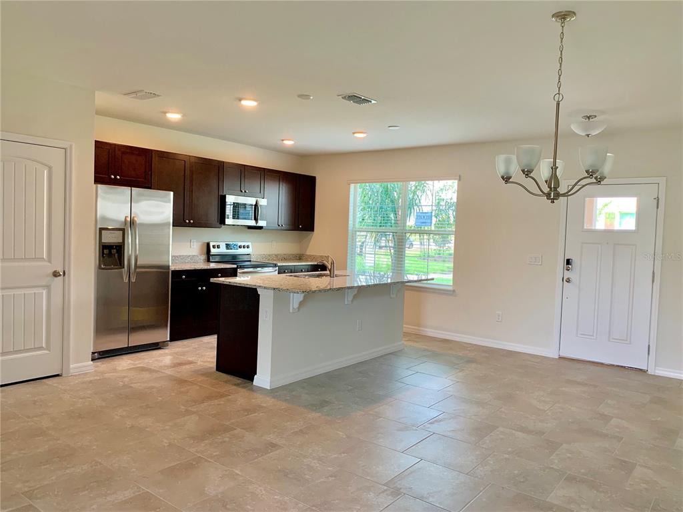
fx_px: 513
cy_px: 256
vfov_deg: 53.1
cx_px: 342
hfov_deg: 67.3
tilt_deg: -0.6
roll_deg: -1.9
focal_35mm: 26
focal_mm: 4.25
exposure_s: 1/120
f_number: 1.8
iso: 64
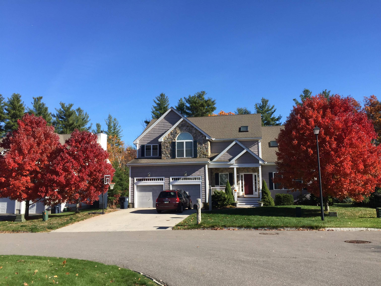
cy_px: 143
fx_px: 319
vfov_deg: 48.2
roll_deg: -0.2
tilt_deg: +9.2
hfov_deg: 61.7
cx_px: 190
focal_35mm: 29
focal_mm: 4.15
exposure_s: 1/1199
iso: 32
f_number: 2.2
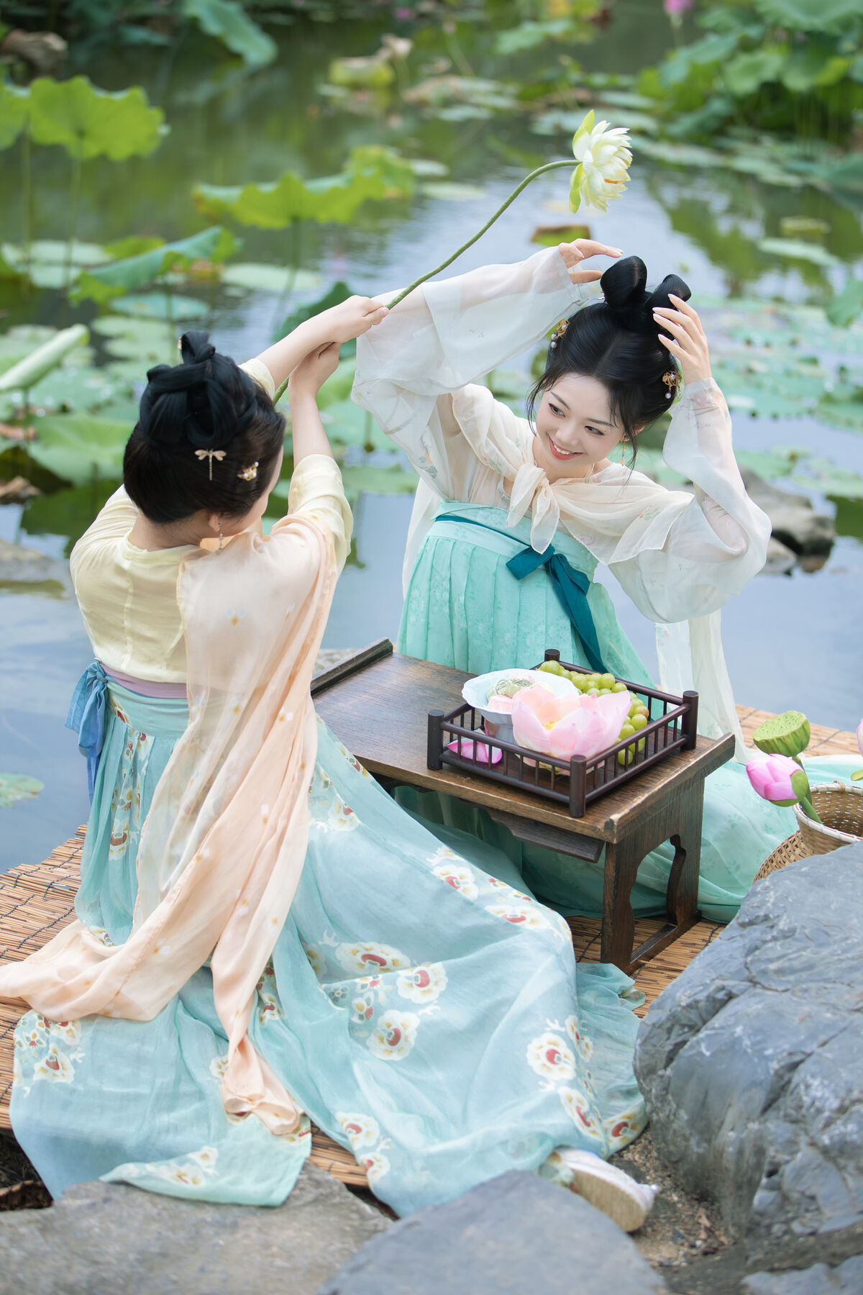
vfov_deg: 25.4
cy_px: 648
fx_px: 2876
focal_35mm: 80
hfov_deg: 17.1
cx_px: 432
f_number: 2.8
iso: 100
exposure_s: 1/400
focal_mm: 80
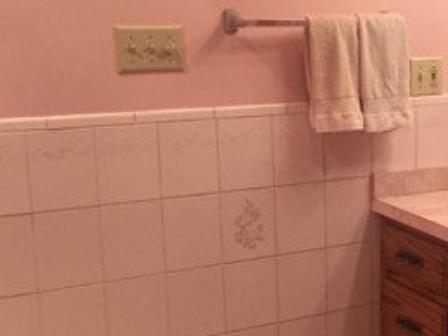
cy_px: 209
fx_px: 984
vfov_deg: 19.4
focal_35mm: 76
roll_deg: -1.8
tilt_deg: -13.5
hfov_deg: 23.3
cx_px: 551
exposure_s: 1/30
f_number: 2.2
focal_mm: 4.15
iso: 50
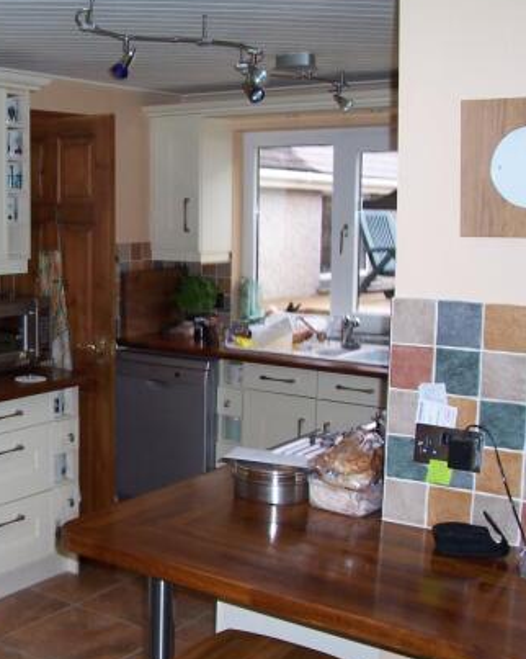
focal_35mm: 48
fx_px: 935
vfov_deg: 38.8
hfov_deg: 30.5
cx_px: 89
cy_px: 333
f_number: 2.7
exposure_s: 1/60
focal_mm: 5.6
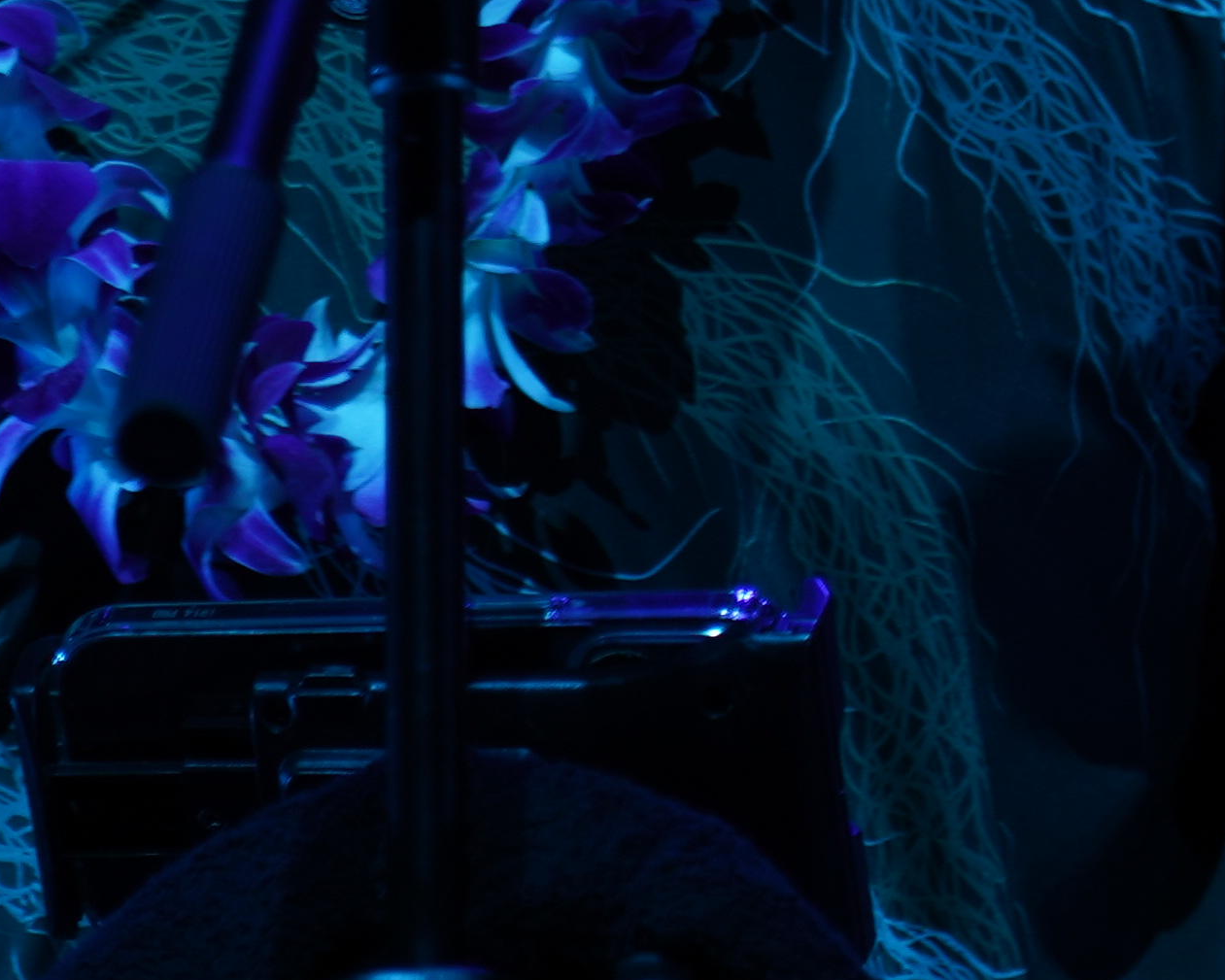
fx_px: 17005
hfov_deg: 4.1
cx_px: 696
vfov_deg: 3.3
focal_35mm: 469
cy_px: -926
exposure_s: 1/125
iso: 125
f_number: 4
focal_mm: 105
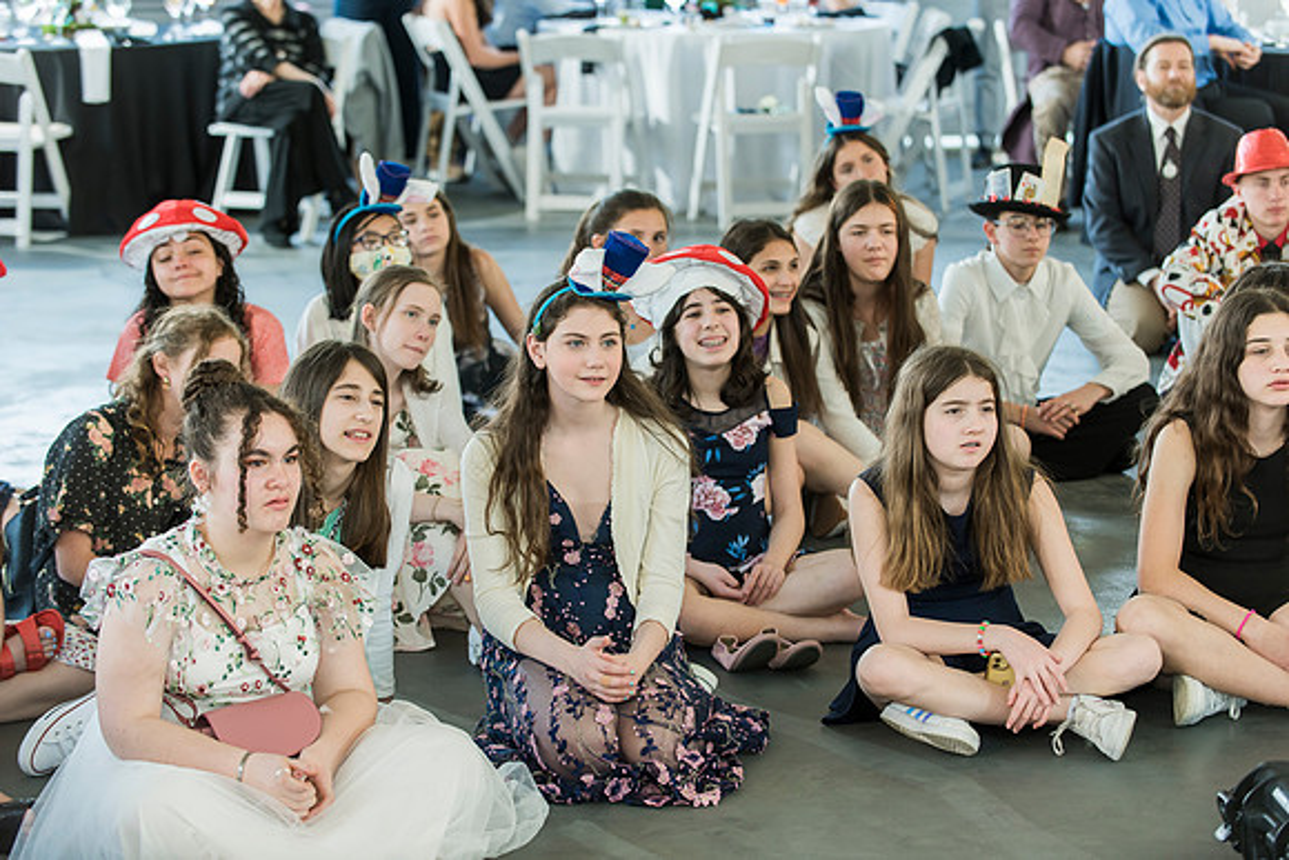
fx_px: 3402
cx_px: 644
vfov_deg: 14.4
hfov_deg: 21.5
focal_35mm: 95
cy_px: 430
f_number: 4
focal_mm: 95
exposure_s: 1/160
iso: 640
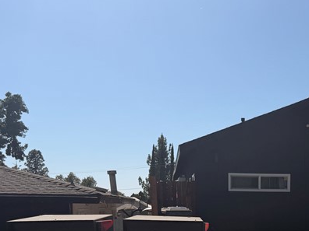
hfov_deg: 30.1
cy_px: 271
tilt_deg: -8.1
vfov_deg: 22.0
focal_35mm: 62
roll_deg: +0.2
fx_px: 553
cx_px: 268
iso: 80
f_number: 1.78
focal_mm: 6.76
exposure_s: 1/10309
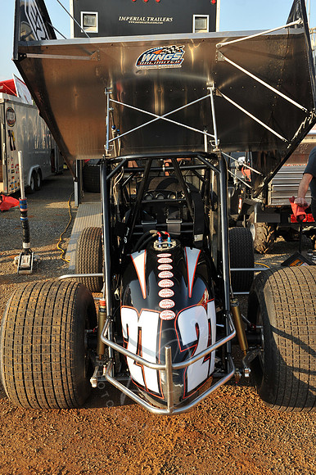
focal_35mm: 40
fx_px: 527
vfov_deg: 48.5
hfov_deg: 33.4
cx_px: 158
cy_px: 238
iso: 500
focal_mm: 40
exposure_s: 1/250
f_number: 11
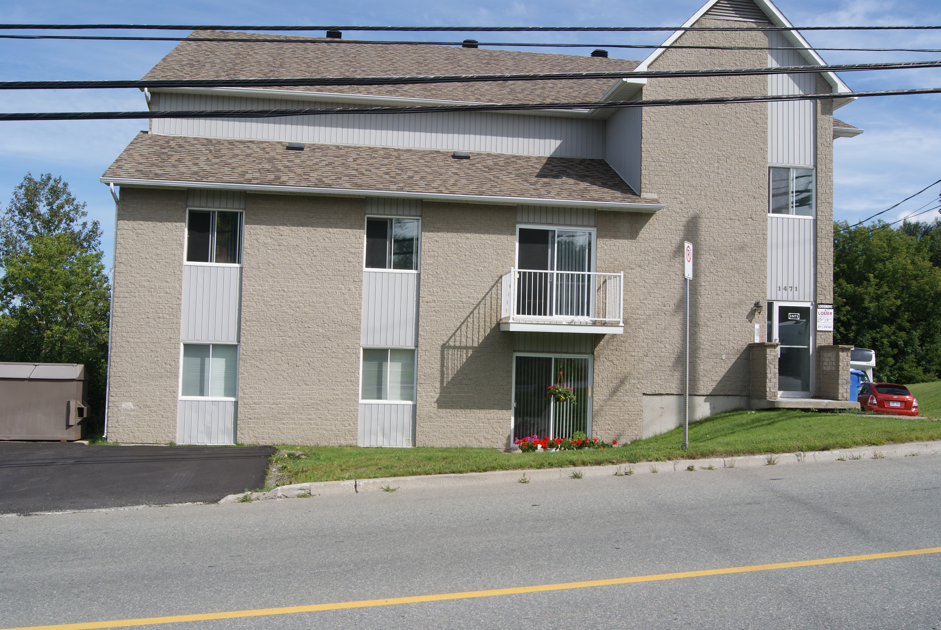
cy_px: 315
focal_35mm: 36
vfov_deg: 37.0
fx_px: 942
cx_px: 470
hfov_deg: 53.1
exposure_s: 1/160
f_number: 10
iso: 100
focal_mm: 24
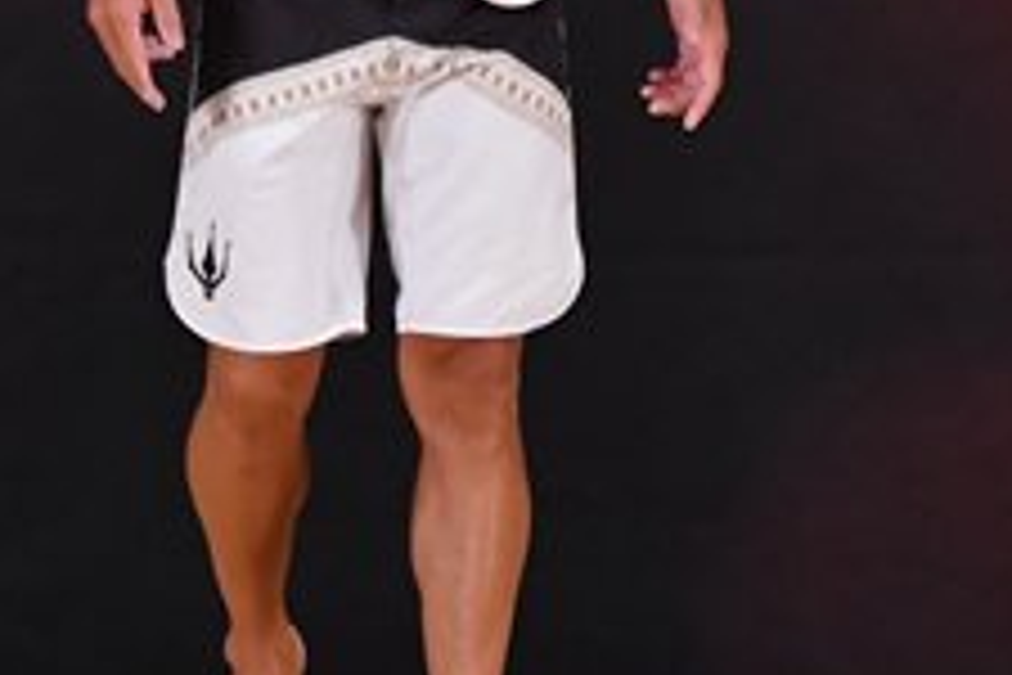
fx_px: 24736
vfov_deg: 1.6
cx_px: 434
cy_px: 22
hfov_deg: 2.3
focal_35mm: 880
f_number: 5.6
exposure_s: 1/400
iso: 3200
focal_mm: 170
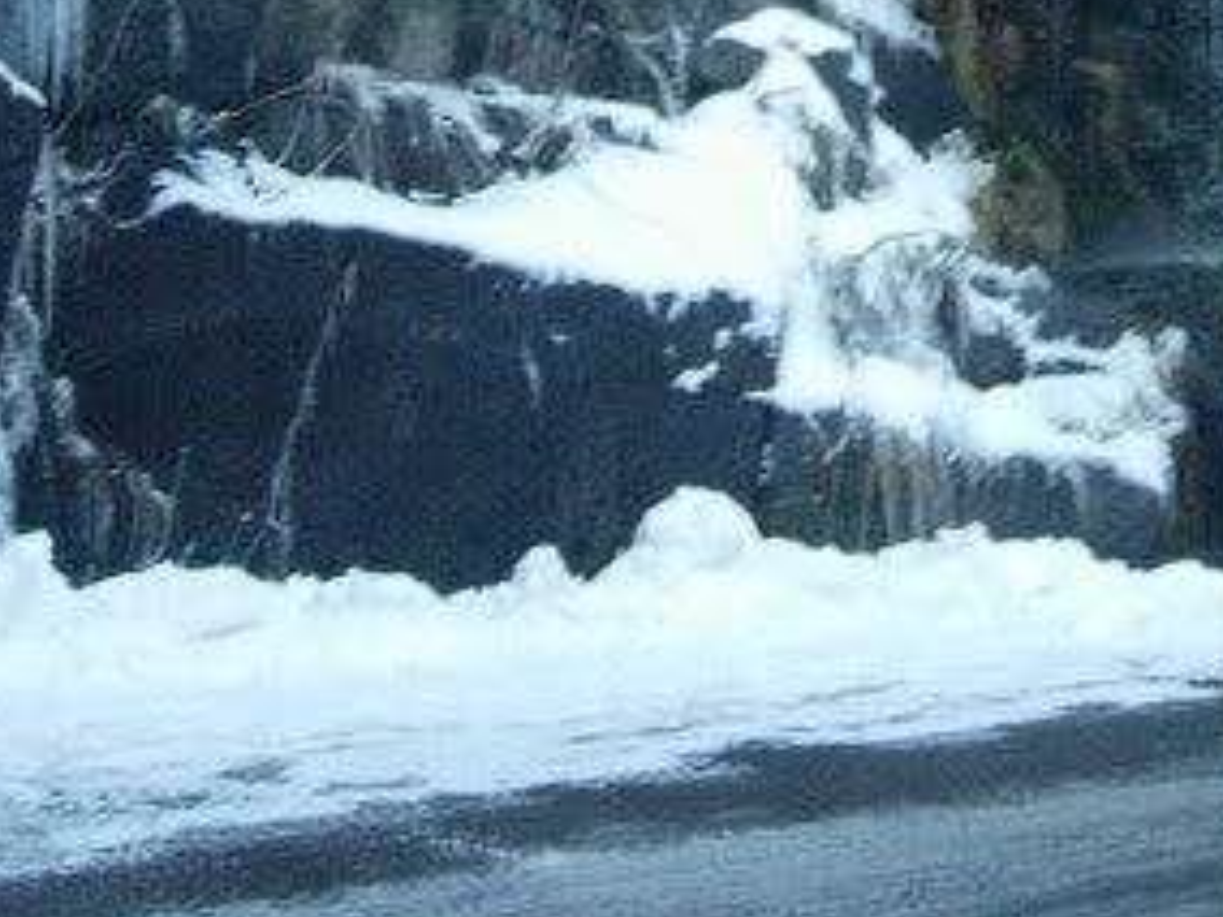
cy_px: -88
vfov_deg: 13.9
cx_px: 889
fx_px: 3674
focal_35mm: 104
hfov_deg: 18.8
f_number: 2.8
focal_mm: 7.8
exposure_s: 1/222
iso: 400
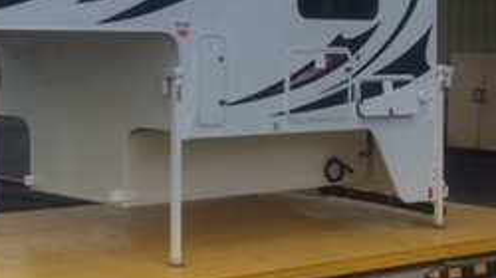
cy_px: 91
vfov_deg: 14.8
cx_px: 99
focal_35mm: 81
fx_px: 1064
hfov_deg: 25.8
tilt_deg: -1.4
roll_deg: -1.0
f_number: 2.2
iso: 32
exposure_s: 1/2326
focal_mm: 4.15
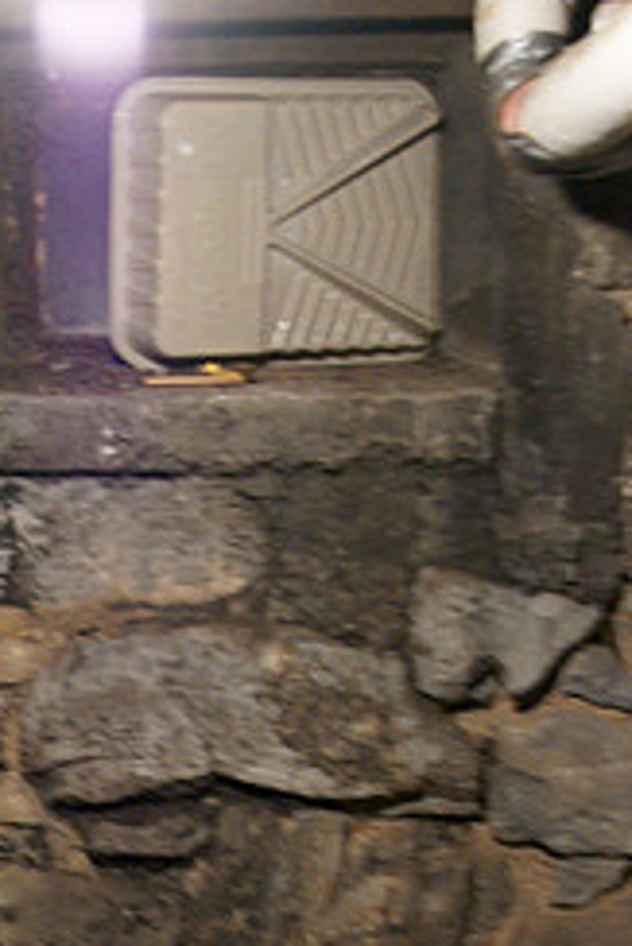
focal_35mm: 100
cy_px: 1097
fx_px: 2629
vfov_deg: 19.4
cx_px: -79
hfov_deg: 13.4
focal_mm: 28
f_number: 3.2
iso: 1600
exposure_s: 1/25
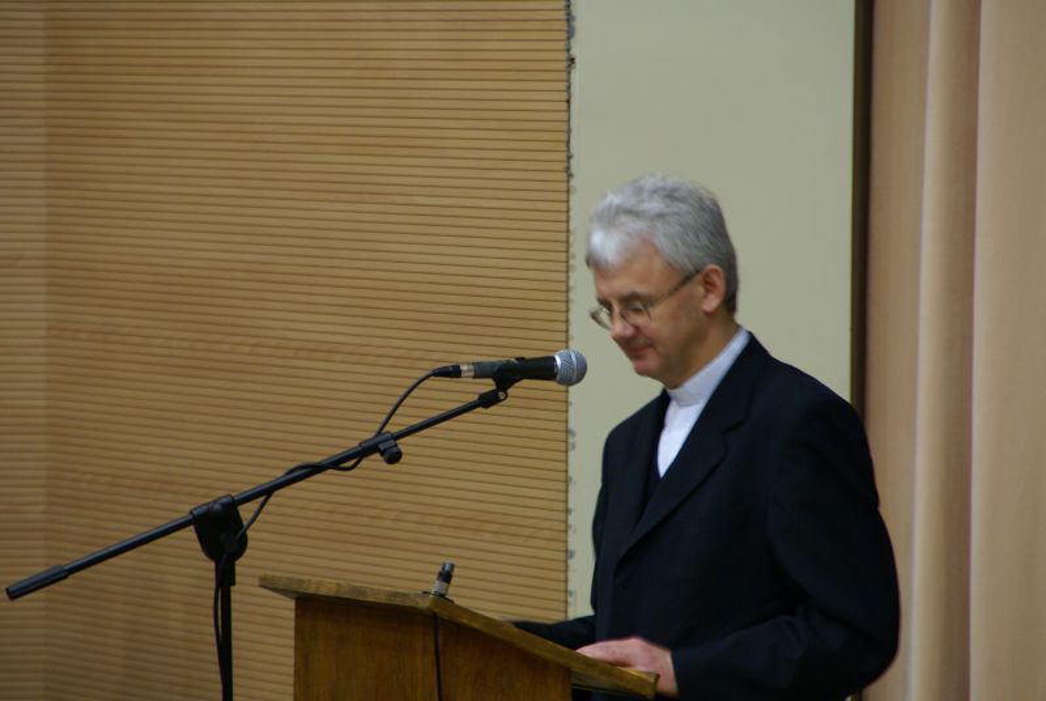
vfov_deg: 4.6
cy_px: 350
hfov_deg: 6.9
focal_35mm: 300
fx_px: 8729
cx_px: 523
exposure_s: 1/6
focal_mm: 200
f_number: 6.3
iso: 400
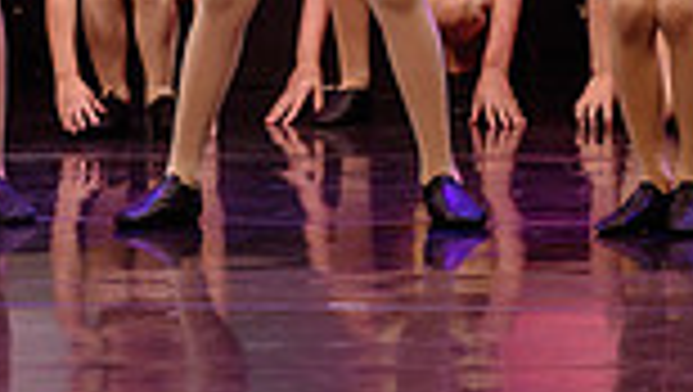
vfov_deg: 2.4
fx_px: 9308
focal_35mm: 506
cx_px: -22
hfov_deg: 4.3
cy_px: -462
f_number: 2.8
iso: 1600
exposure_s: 1/320
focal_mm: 120
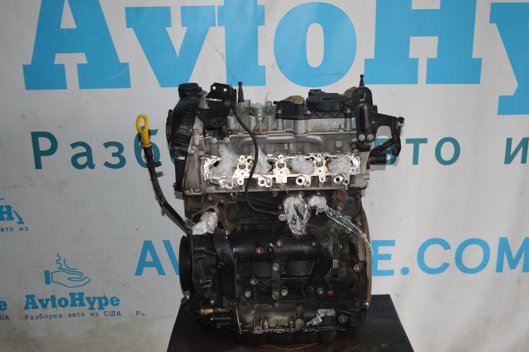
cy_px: 176
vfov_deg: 33.0
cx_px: 264
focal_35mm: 40
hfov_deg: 48.0
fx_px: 595
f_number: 4
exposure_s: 1/60
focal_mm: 27
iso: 900
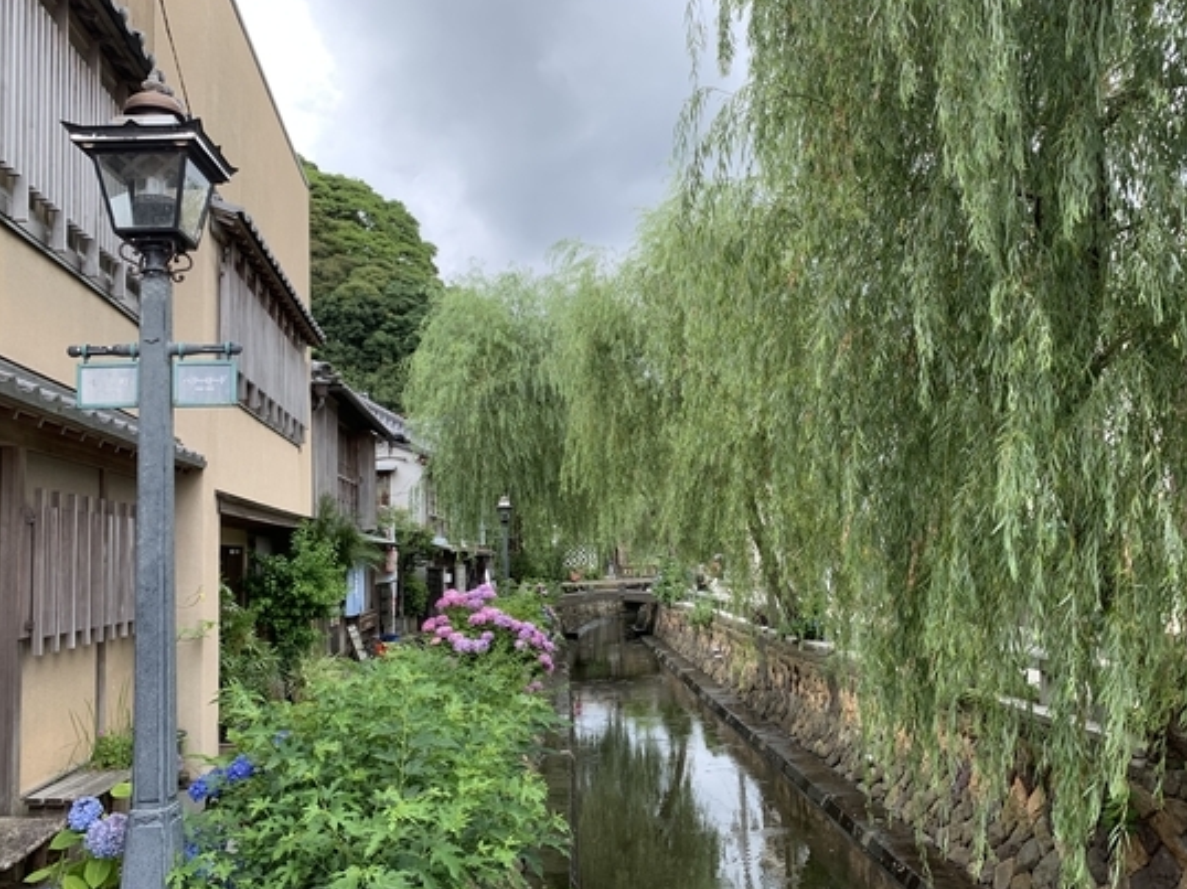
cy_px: 463
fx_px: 994
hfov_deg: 61.7
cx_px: 616
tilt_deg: +5.8
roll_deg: +3.0
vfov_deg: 48.2
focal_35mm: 29
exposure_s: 1/293
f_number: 1.8
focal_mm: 4.25
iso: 25
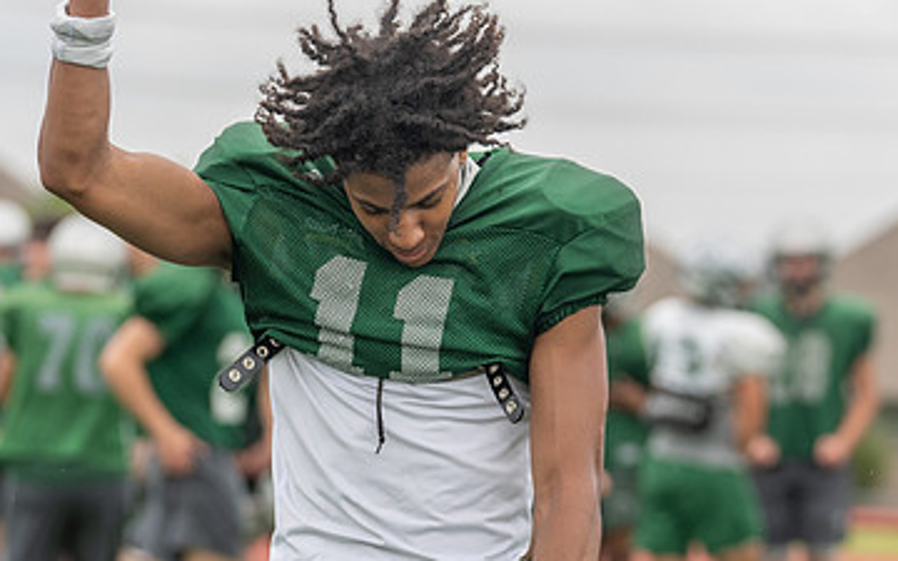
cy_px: 159
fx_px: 6559
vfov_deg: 4.9
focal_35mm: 268
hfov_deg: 7.8
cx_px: 430
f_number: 3.5
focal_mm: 128
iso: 250
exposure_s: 1/1250
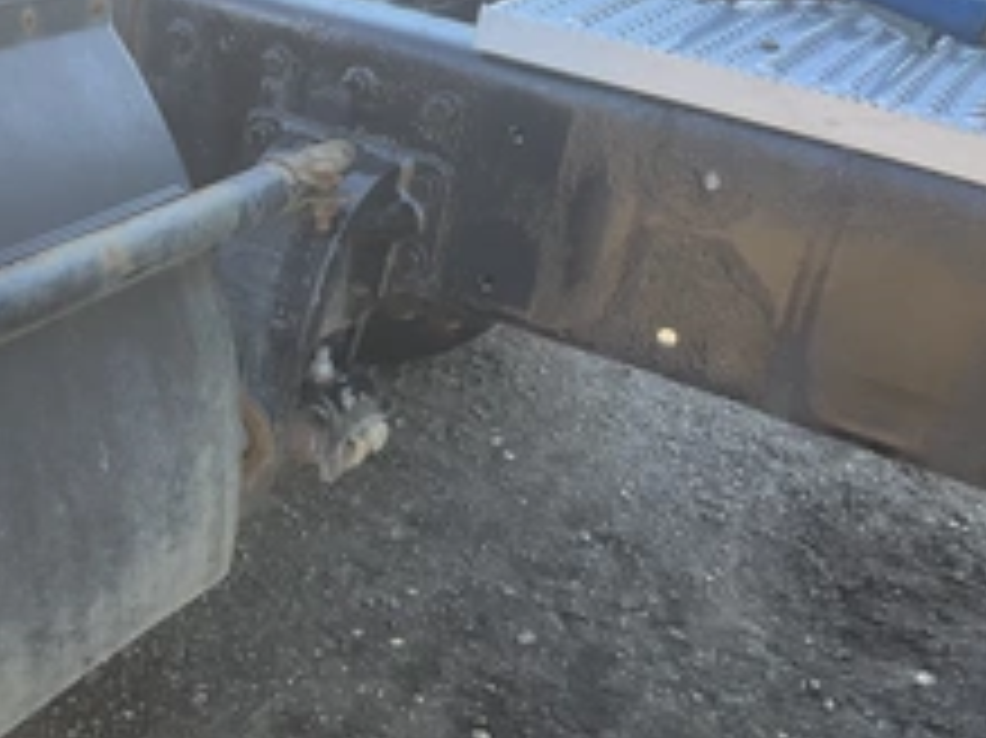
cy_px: 346
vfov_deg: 27.5
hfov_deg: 34.9
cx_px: 176
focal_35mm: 53
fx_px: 1509
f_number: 1.8
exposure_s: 1/126
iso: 25
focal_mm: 3
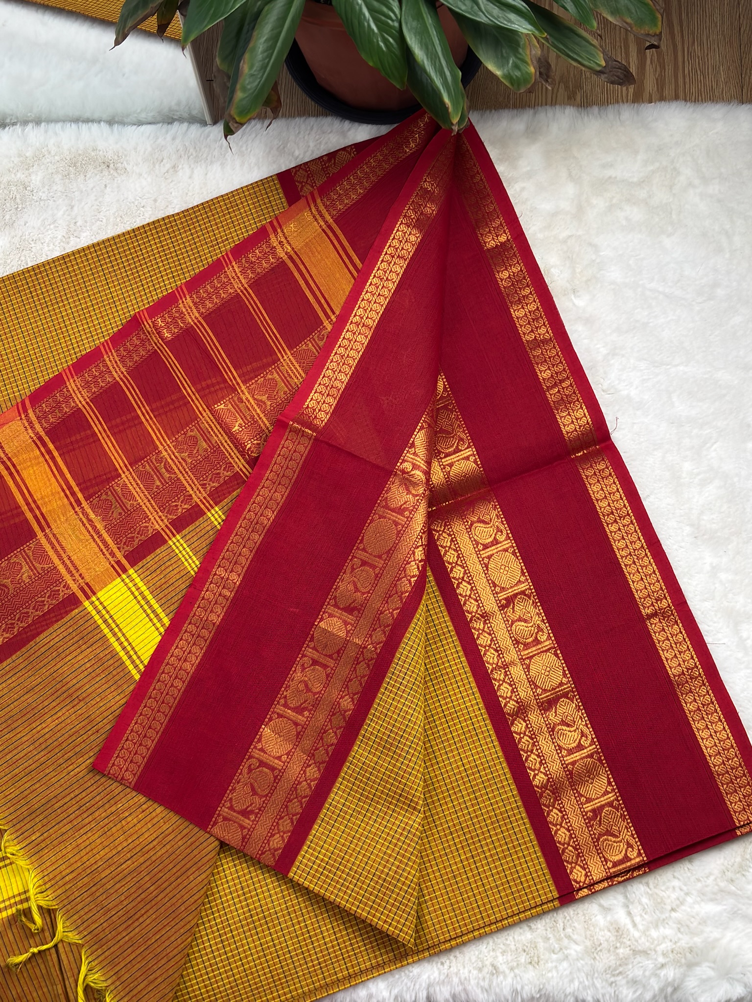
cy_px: 501
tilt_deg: -74.4
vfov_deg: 38.2
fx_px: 1448
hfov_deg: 29.1
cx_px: 376
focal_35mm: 50
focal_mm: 5.96
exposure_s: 1/50
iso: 50
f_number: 1.6
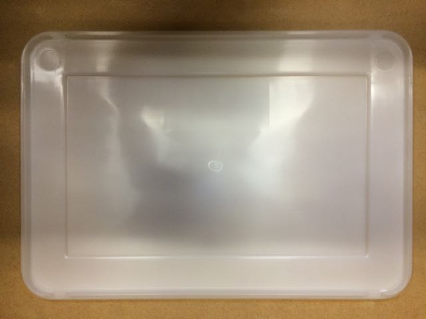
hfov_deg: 61.7
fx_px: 357
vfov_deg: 48.2
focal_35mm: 29
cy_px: 160
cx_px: 213
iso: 160
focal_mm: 4.15
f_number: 2.2
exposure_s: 1/30
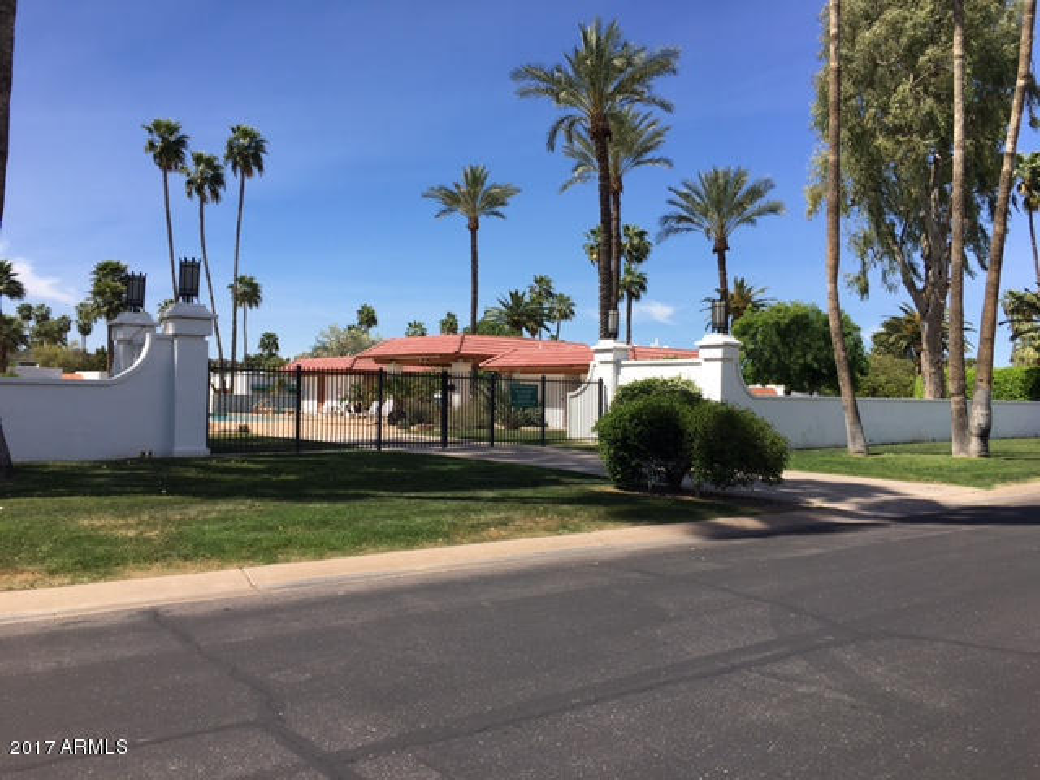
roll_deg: -3.2
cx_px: 520
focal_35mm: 29
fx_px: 871
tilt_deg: +2.0
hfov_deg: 61.7
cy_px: 390
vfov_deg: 48.2
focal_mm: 4.15
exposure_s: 1/1508
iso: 25
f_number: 2.2
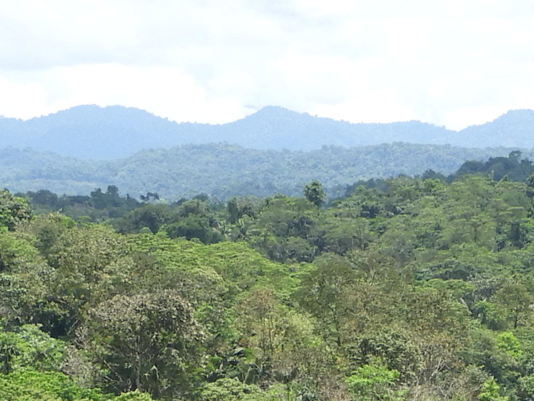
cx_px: 496
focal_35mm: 311
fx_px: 4799
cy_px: 818
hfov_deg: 6.4
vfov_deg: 4.7
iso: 100
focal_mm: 11.6
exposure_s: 1/500
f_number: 4.2
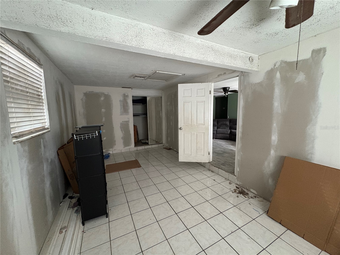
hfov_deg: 102.1
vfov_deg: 85.7
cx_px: 170
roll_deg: +1.0
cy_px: 128
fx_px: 138
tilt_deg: -7.0
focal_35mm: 14
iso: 500
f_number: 2.2
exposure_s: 1/60
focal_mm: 2.22
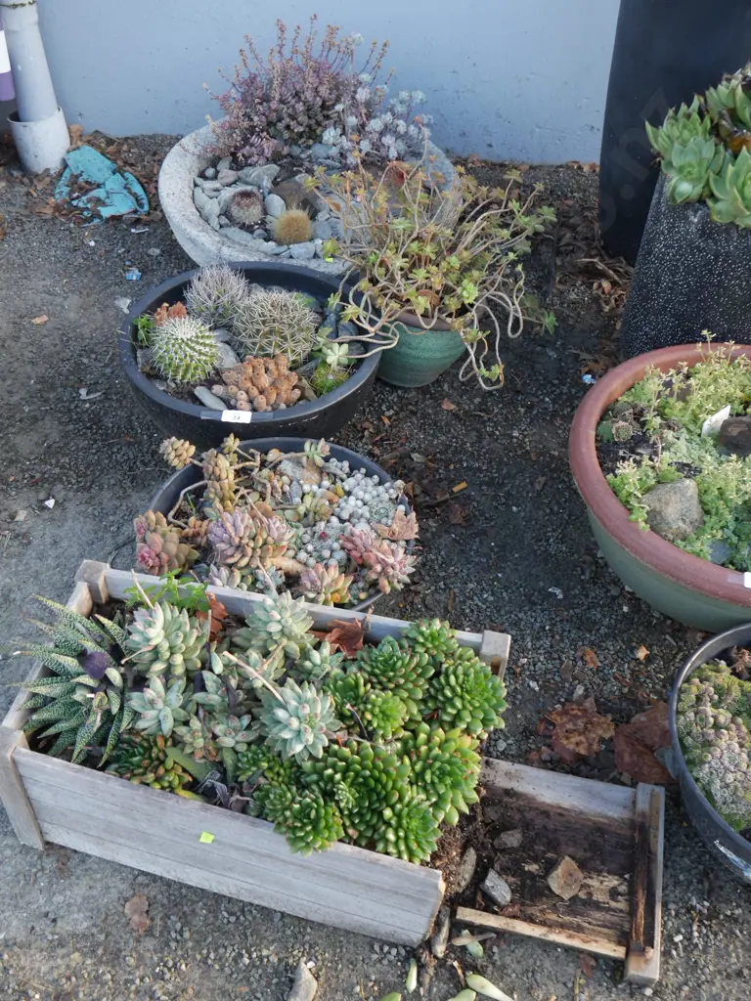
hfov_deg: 41.8
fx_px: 984
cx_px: 376
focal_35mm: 34
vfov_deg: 54.0
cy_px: 500
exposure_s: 1/60
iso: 200
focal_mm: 17
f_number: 4
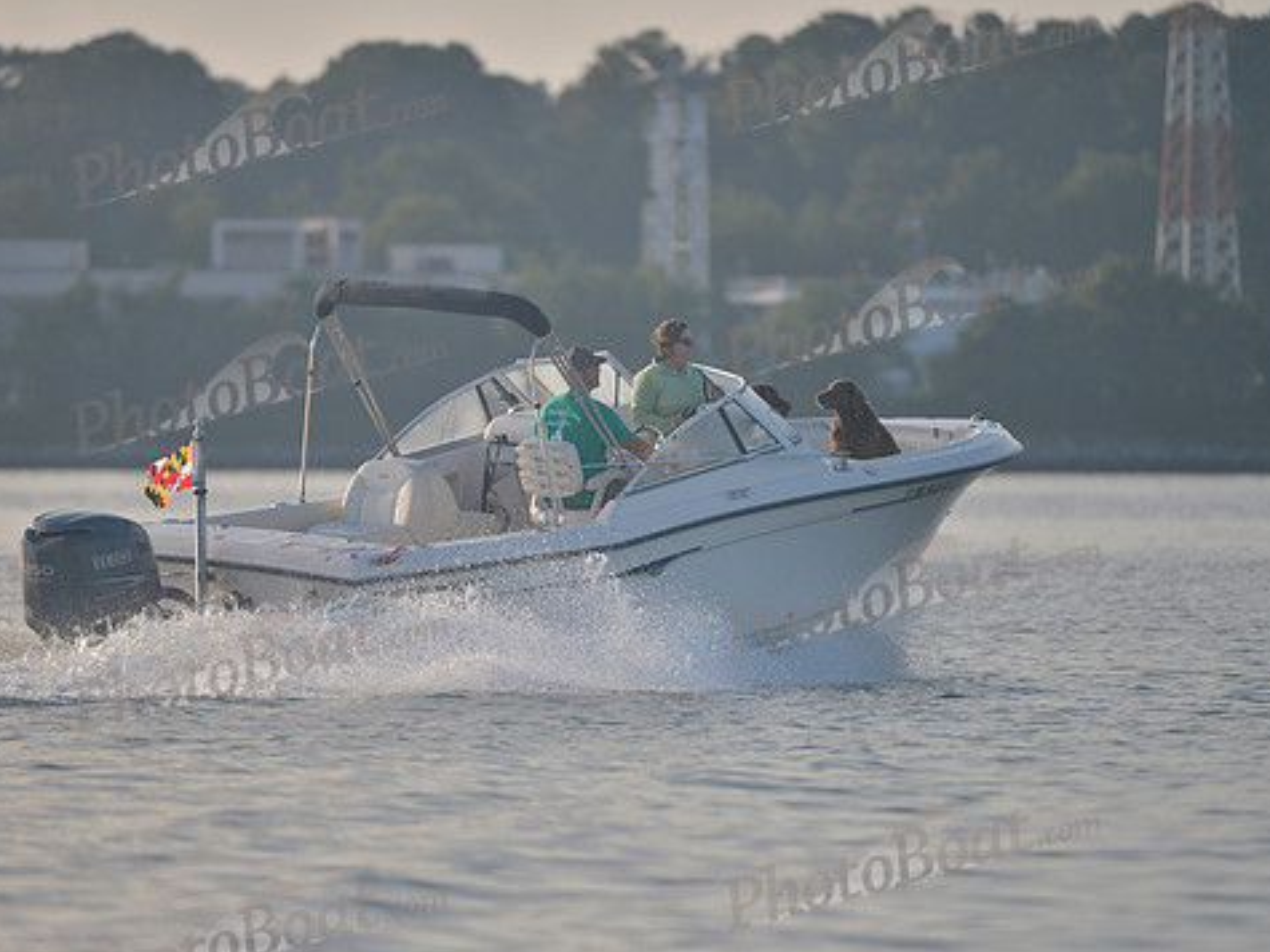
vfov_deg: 3.2
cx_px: 588
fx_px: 17239
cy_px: 488
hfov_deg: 4.2
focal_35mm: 470
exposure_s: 1/2000
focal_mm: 400
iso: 280
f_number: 4
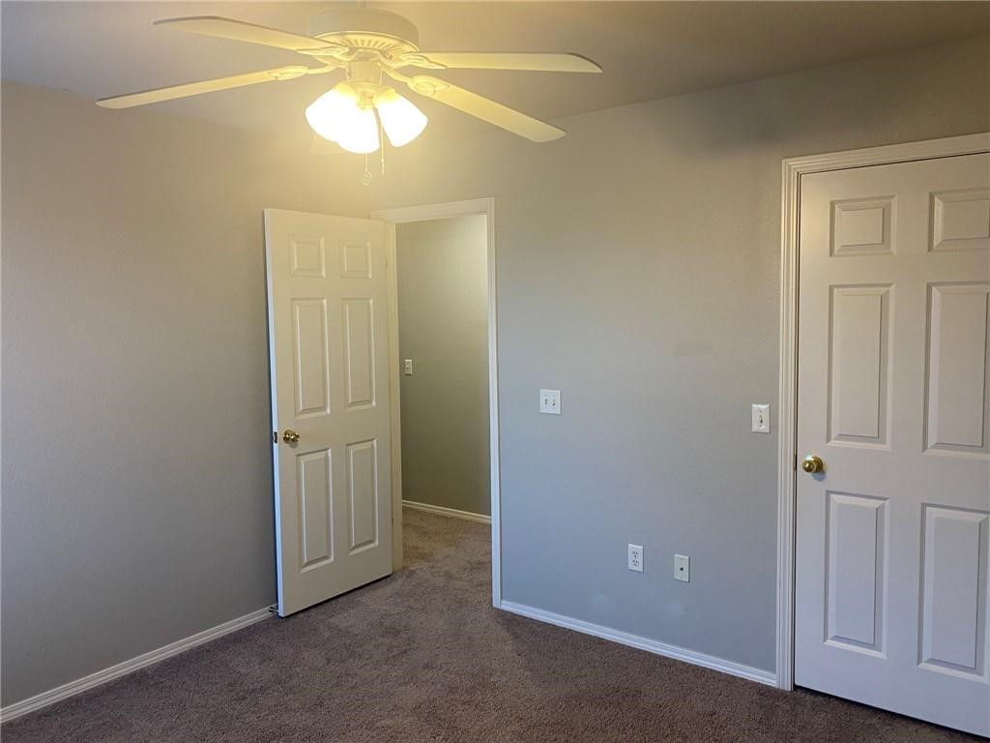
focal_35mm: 26
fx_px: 744
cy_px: 372
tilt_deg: -4.5
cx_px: 495
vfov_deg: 53.1
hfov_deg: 67.3
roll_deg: +1.0
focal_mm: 4.25
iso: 125
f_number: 1.8
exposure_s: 1/60
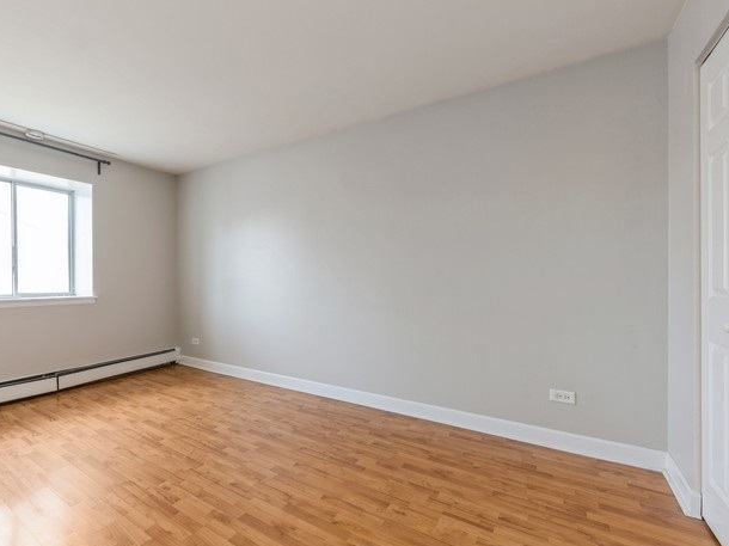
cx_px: 243
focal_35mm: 17
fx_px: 358
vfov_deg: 74.7
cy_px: 272
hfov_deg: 87.8
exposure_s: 1/5
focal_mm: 12
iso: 200
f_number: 9
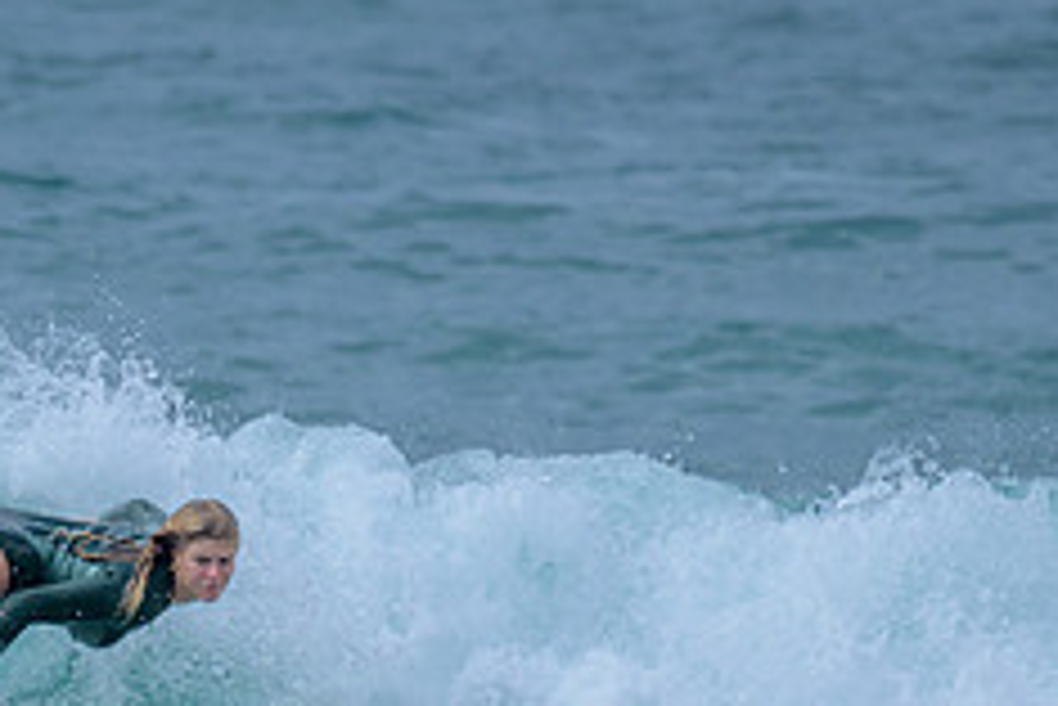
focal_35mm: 2597
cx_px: -70
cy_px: 711
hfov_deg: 0.8
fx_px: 76367
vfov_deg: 0.5
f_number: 6.3
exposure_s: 1/2000
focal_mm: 800
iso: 200
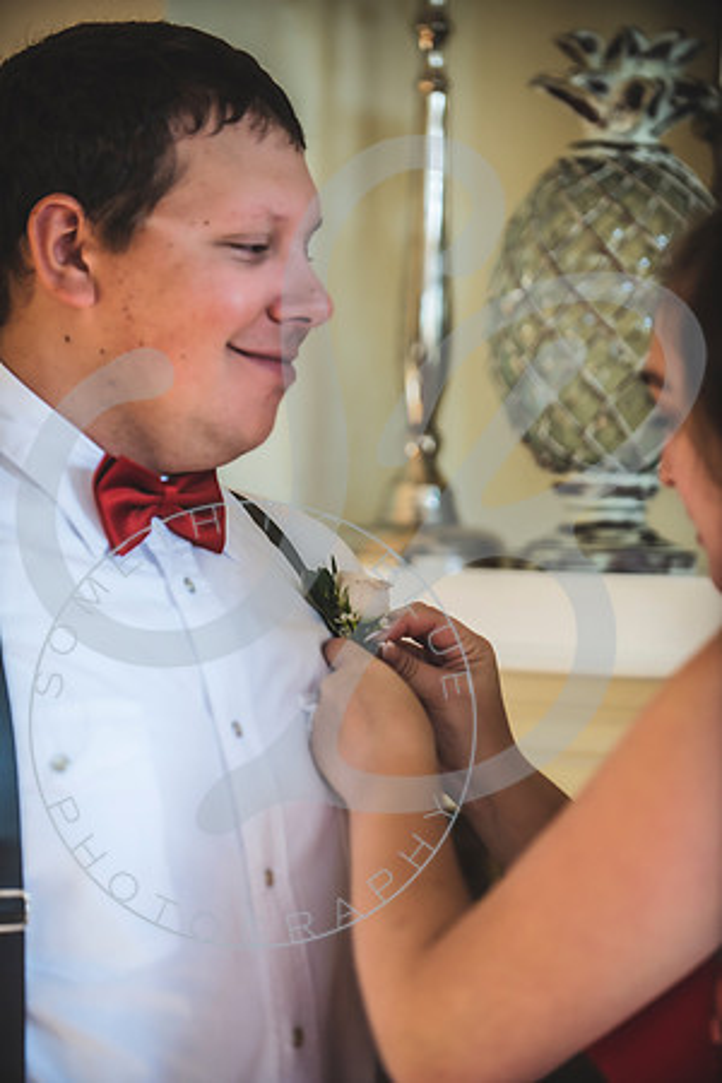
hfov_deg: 10.5
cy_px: 542
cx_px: 361
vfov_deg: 15.8
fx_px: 3911
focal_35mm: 130
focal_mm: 130
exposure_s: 1/200
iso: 400
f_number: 2.8
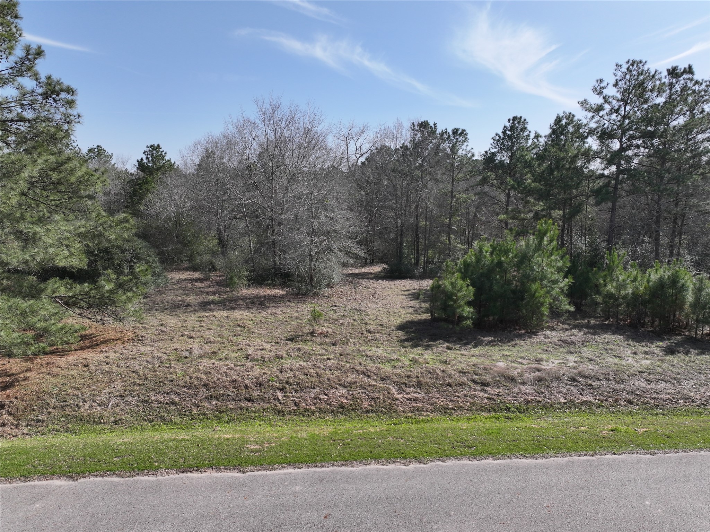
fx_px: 492
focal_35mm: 24
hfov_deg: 71.6
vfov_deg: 56.8
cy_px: 266
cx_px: 355
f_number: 2.8
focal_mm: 12.29
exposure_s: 1/2500
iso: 190
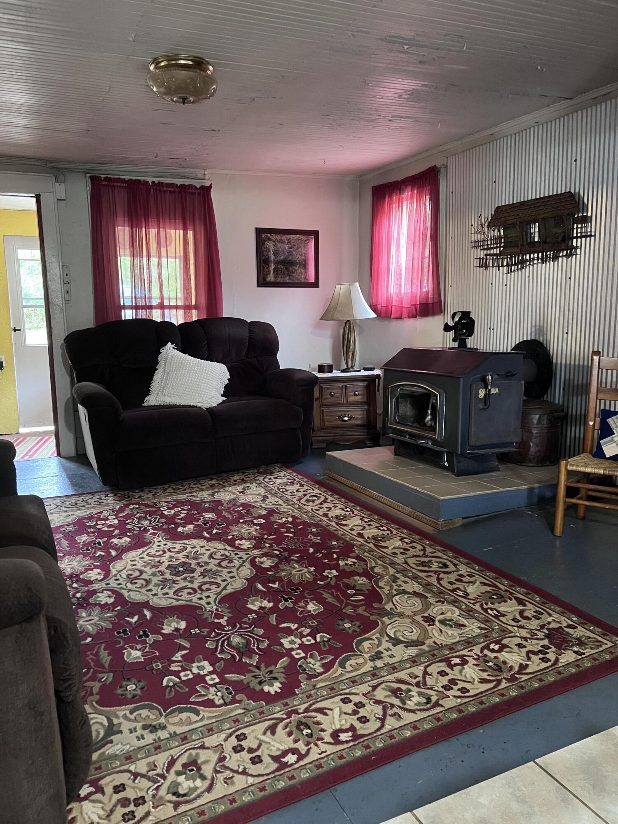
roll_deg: +1.1
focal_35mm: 26
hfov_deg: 53.1
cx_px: 309
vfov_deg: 67.3
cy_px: 412
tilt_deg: -8.8
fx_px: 619
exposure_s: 1/40
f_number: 1.5
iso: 500
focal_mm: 5.7
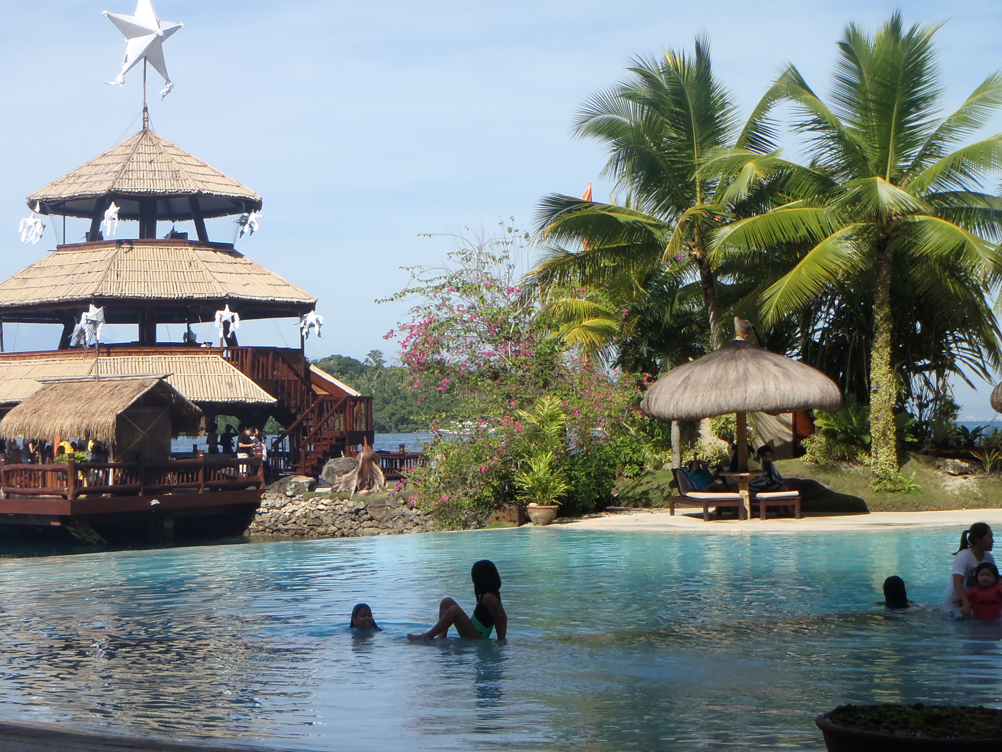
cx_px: 346
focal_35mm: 65
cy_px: 365
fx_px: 1881
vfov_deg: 22.6
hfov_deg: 29.6
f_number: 5.6
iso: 80
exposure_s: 1/400
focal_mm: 8.89
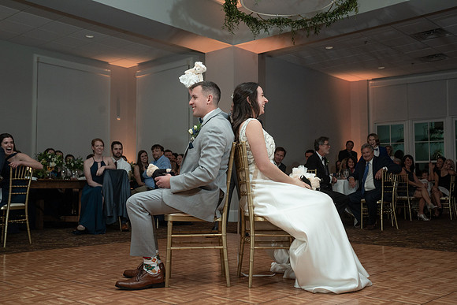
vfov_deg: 33.7
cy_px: 156
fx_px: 504
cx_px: 223
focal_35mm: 40
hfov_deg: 48.8
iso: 2000
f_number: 5.6
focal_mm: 38
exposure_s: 1/250
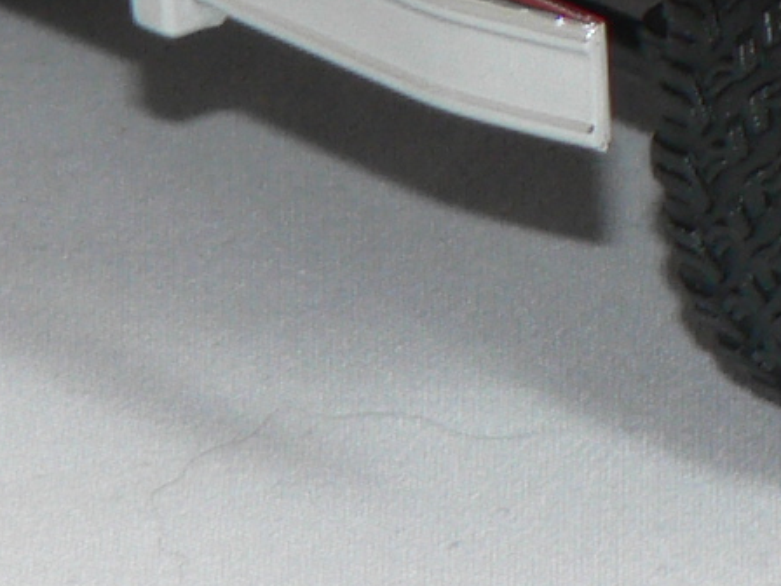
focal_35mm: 480
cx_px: 1203
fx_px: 10830
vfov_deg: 3.1
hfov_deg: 4.1
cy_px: -900
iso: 80
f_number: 3.2
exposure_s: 1/60
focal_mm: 14
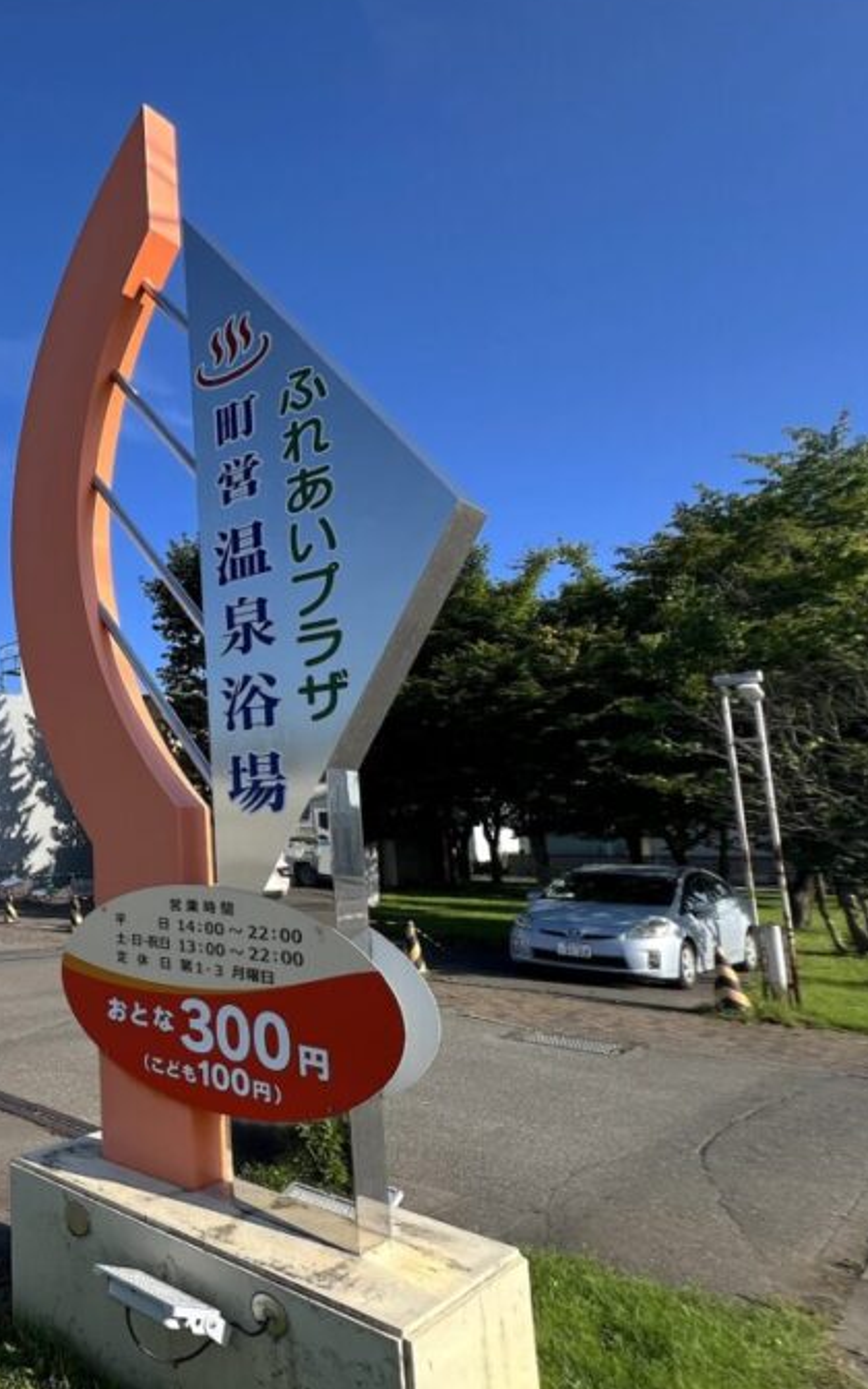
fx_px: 795
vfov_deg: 82.2
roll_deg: +0.1
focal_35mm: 21
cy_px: 730
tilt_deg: +8.3
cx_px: -145
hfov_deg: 41.6
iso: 32
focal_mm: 1.57
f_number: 1.8
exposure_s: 1/1085
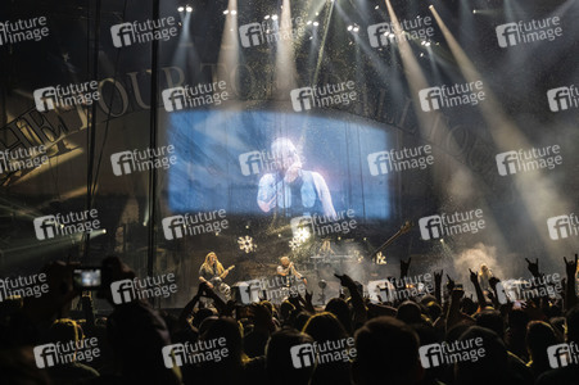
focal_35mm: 44
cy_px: 192
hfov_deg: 44.5
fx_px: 707
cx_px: 290
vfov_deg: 30.5
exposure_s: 1/320
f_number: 5
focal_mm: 44
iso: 2500
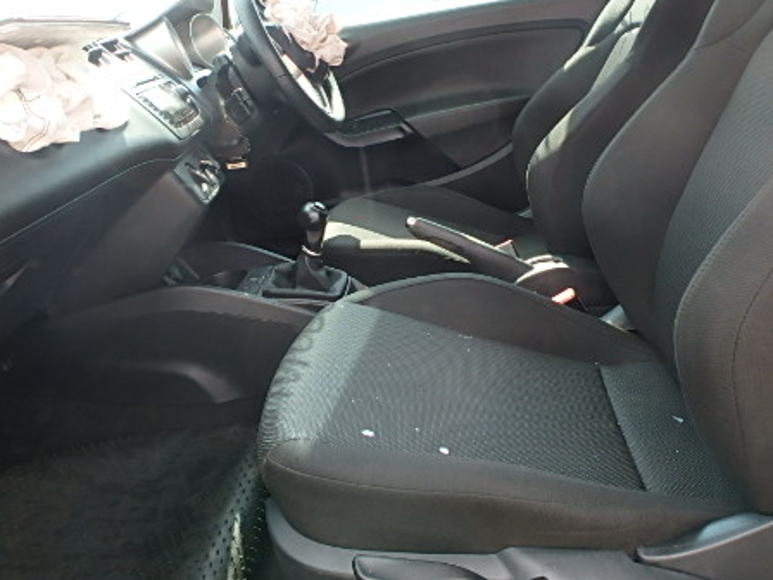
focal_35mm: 30
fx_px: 670
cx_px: 376
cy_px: 230
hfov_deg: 60.0
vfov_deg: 46.5
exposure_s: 1/100
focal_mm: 3.7
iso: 125
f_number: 3.5
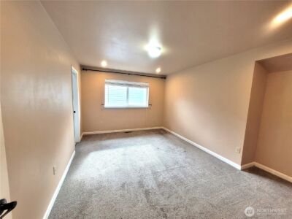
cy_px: 110
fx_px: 110
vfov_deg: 89.9
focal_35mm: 13
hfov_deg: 106.2
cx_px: 146
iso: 100
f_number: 2.2
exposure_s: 1/60
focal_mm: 1.74
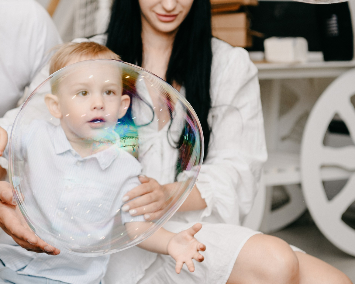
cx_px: 86
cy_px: 97
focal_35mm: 107
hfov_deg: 17.8
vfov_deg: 14.4
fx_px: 1124
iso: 160
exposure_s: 1/160
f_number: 3.5
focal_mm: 52
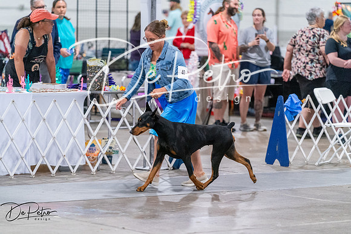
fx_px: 1775
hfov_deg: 11.3
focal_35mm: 182
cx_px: 176
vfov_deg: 7.5
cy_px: 117
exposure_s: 1/320
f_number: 3.2
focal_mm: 182
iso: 6400
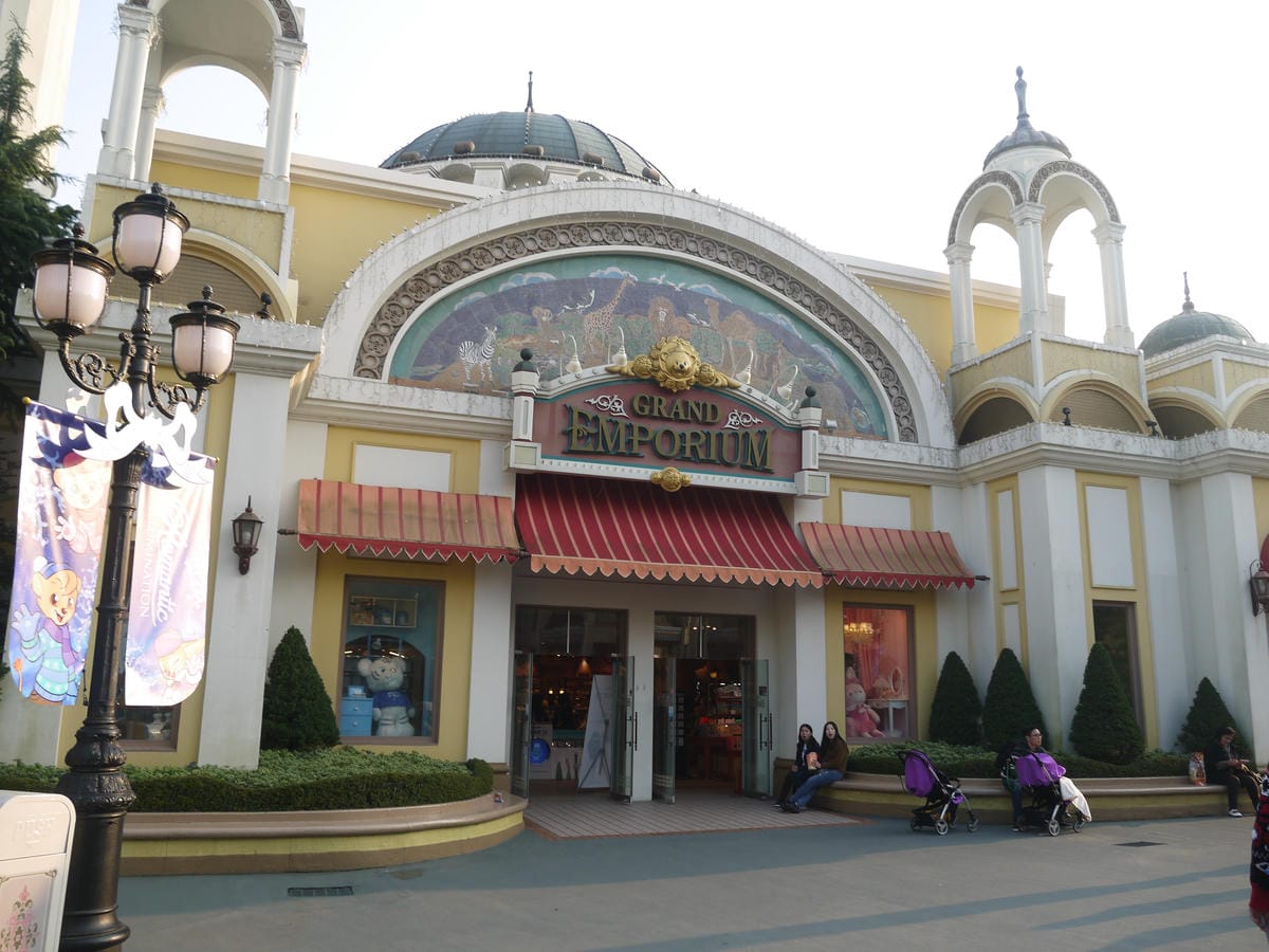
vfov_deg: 49.7
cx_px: 634
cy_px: 476
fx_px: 1026
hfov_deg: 63.4
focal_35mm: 28
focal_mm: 14
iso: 160
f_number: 5
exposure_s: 1/200
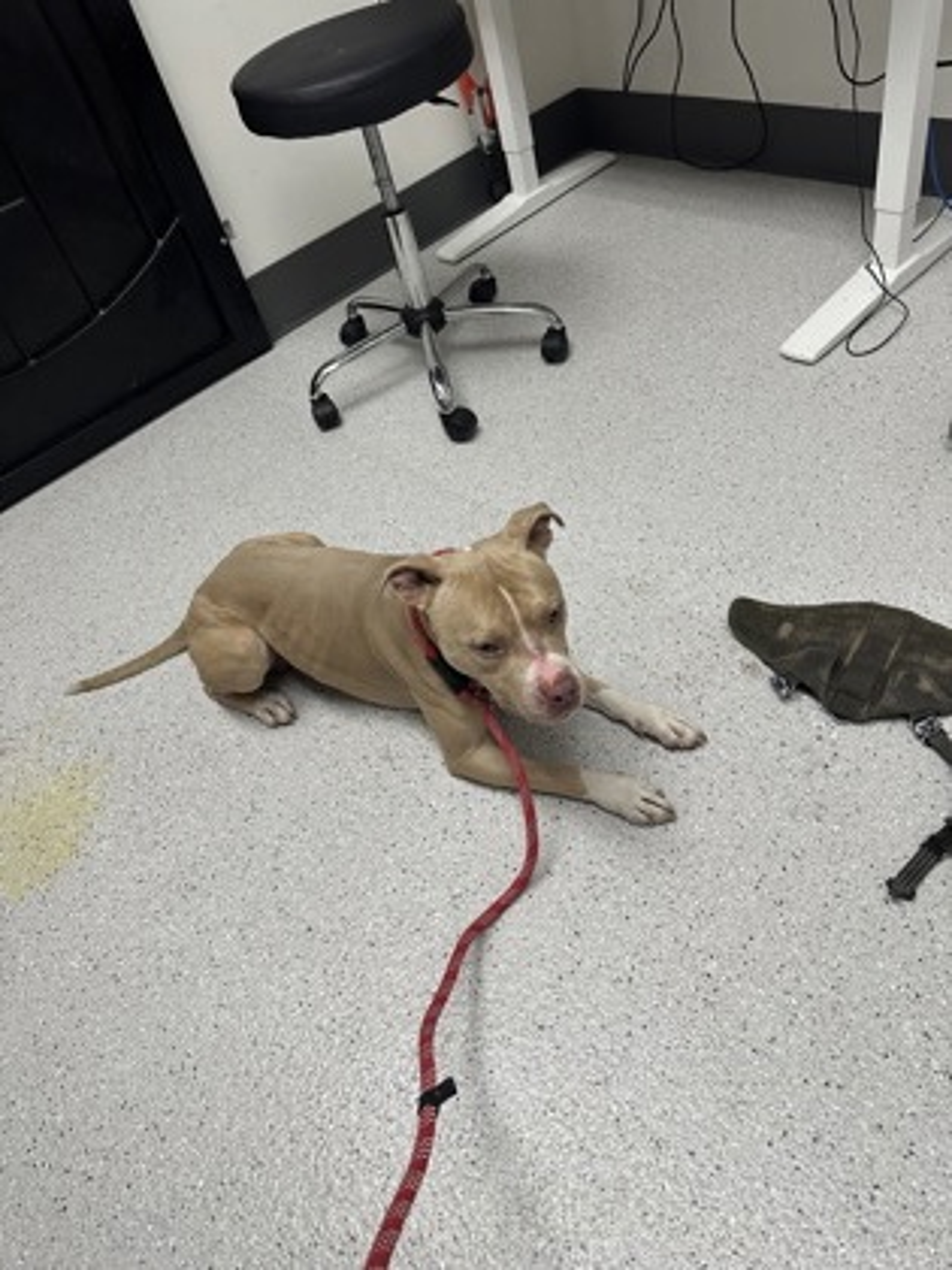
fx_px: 880
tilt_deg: -44.8
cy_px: 635
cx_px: 476
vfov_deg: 71.6
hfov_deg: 56.8
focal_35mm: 24
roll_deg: +17.3
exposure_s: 1/120
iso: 200
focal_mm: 6.86
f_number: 1.78
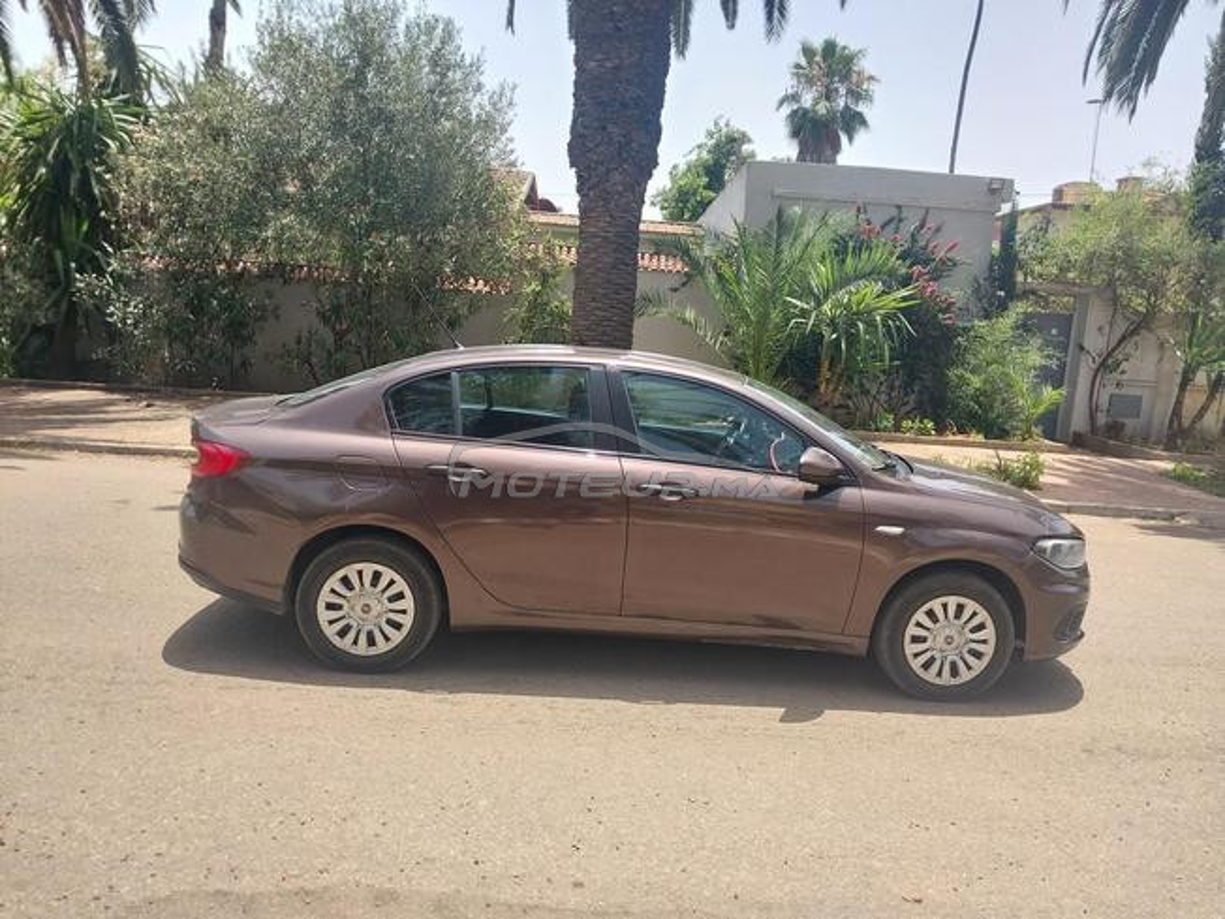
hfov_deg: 60.0
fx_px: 1062
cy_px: 460
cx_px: 612
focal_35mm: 30
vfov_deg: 46.8
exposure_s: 1/277
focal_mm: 4.6
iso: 20
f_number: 1.8
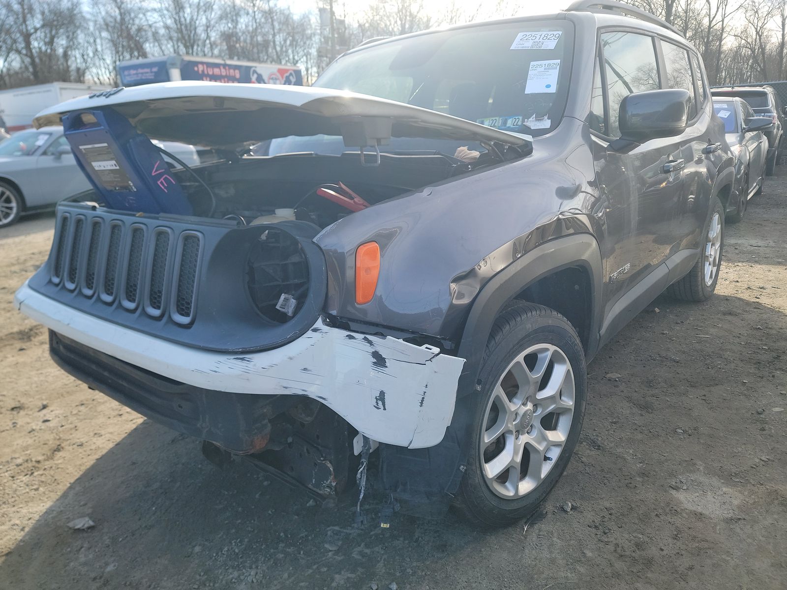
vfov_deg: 56.8
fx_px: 546
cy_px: 295
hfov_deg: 71.6
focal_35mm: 24
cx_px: 394
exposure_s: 1/279
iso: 50
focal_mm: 6.7
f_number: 1.8
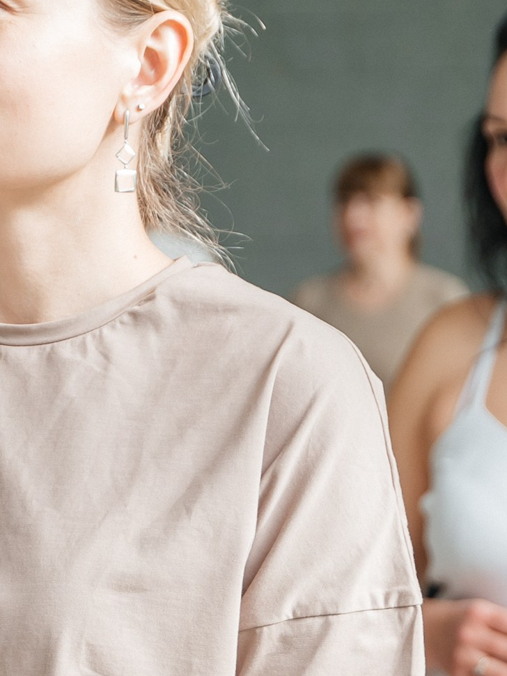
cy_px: 514
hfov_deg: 8.4
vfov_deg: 11.3
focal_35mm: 175
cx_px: 1
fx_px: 3416
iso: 400
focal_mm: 49
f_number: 2.8
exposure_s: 1/200
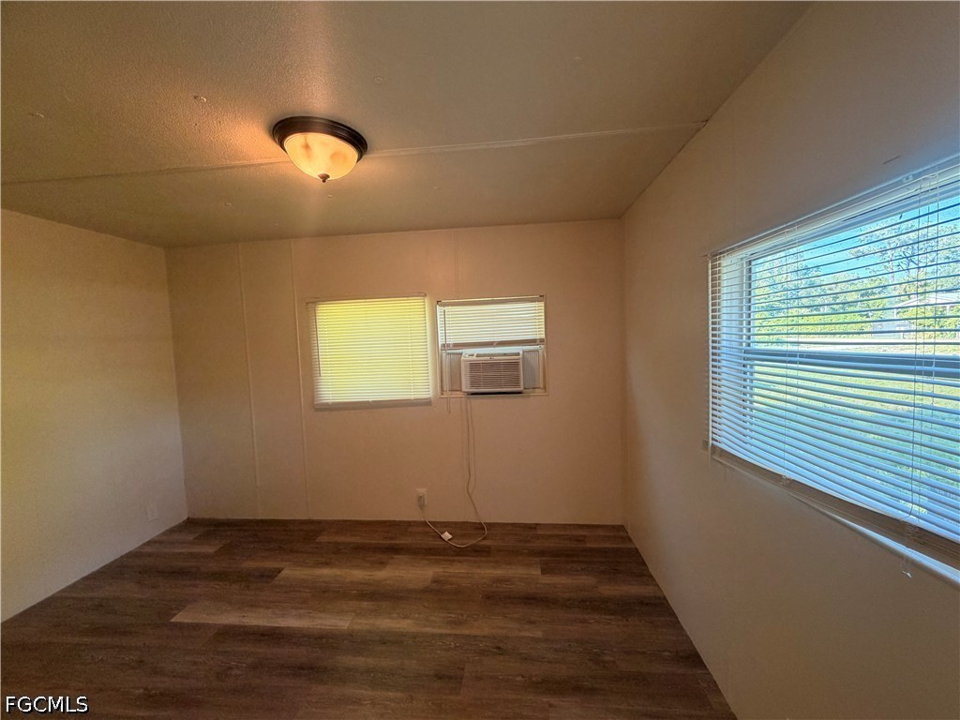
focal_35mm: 14
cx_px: 480
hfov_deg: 102.1
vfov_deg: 85.7
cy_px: 360
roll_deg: +3.1
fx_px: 388
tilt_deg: -4.1
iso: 160
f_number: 2.2
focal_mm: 2.22
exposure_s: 1/60
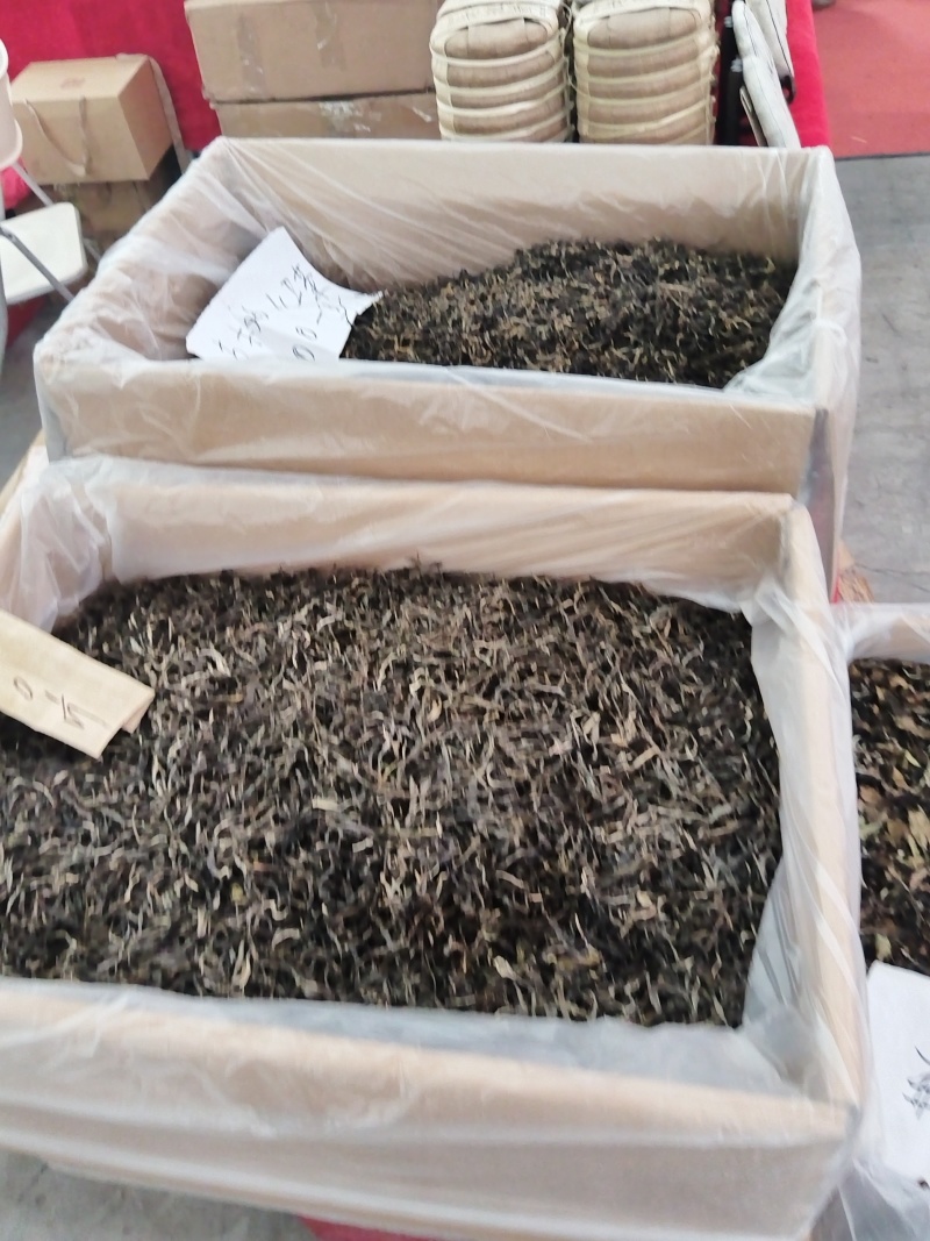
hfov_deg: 53.1
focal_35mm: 26
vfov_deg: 67.3
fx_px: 932
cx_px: 465
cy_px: 620
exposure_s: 1/100
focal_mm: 4.95
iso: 2766
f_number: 1.9
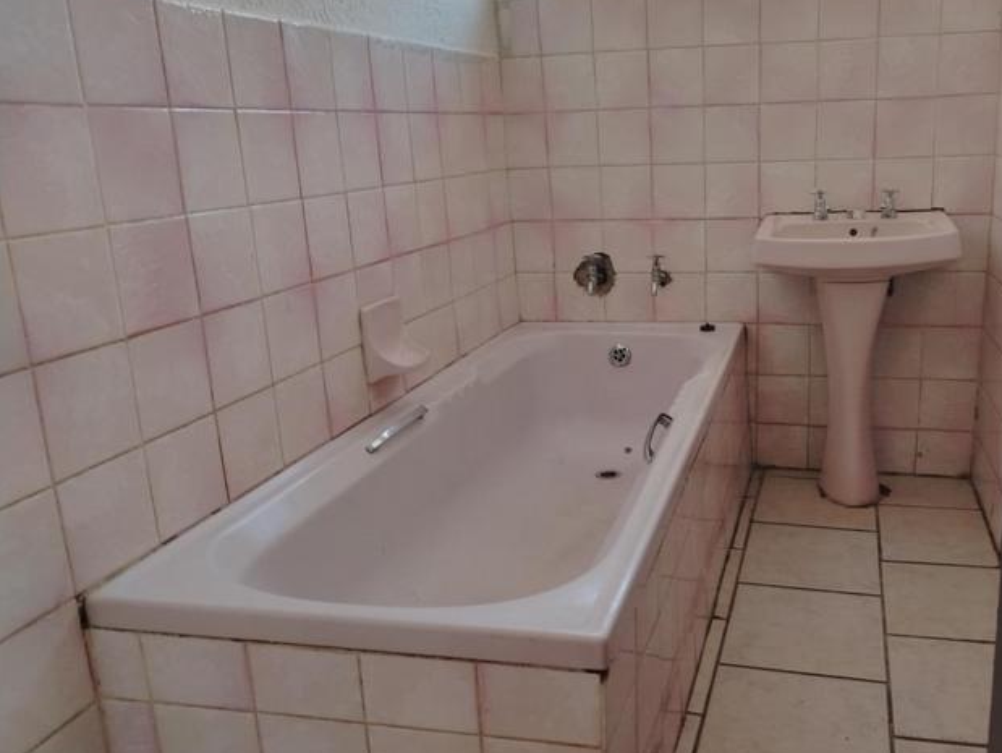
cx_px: 646
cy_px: 368
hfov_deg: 57.4
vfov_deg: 45.5
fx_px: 898
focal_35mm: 31
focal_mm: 5.25
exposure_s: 1/50
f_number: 1.75
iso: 241
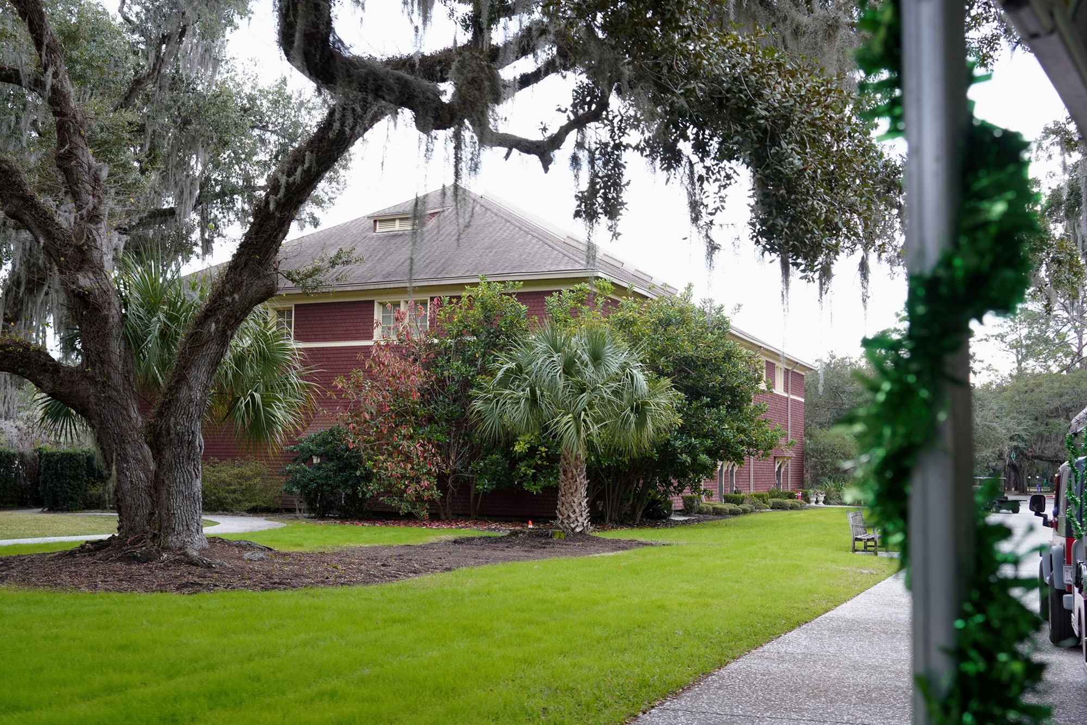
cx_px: 544
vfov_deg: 37.9
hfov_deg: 54.4
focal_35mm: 35
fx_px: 1057
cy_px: 362
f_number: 8
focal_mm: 35
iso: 400
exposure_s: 1/100
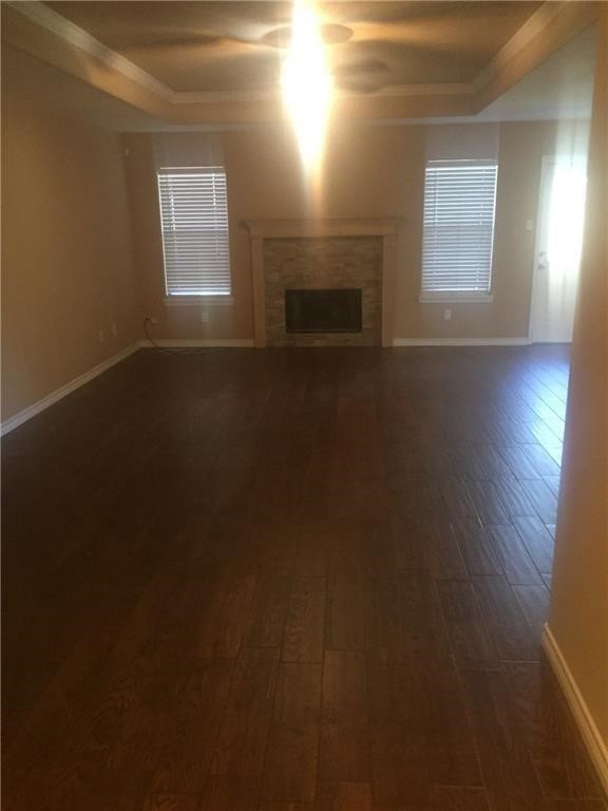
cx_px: 304
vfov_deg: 61.7
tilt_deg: -15.4
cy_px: 406
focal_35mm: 29
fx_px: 679
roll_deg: +2.7
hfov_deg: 48.2
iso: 250
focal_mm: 4.15
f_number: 2.2
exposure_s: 1/17
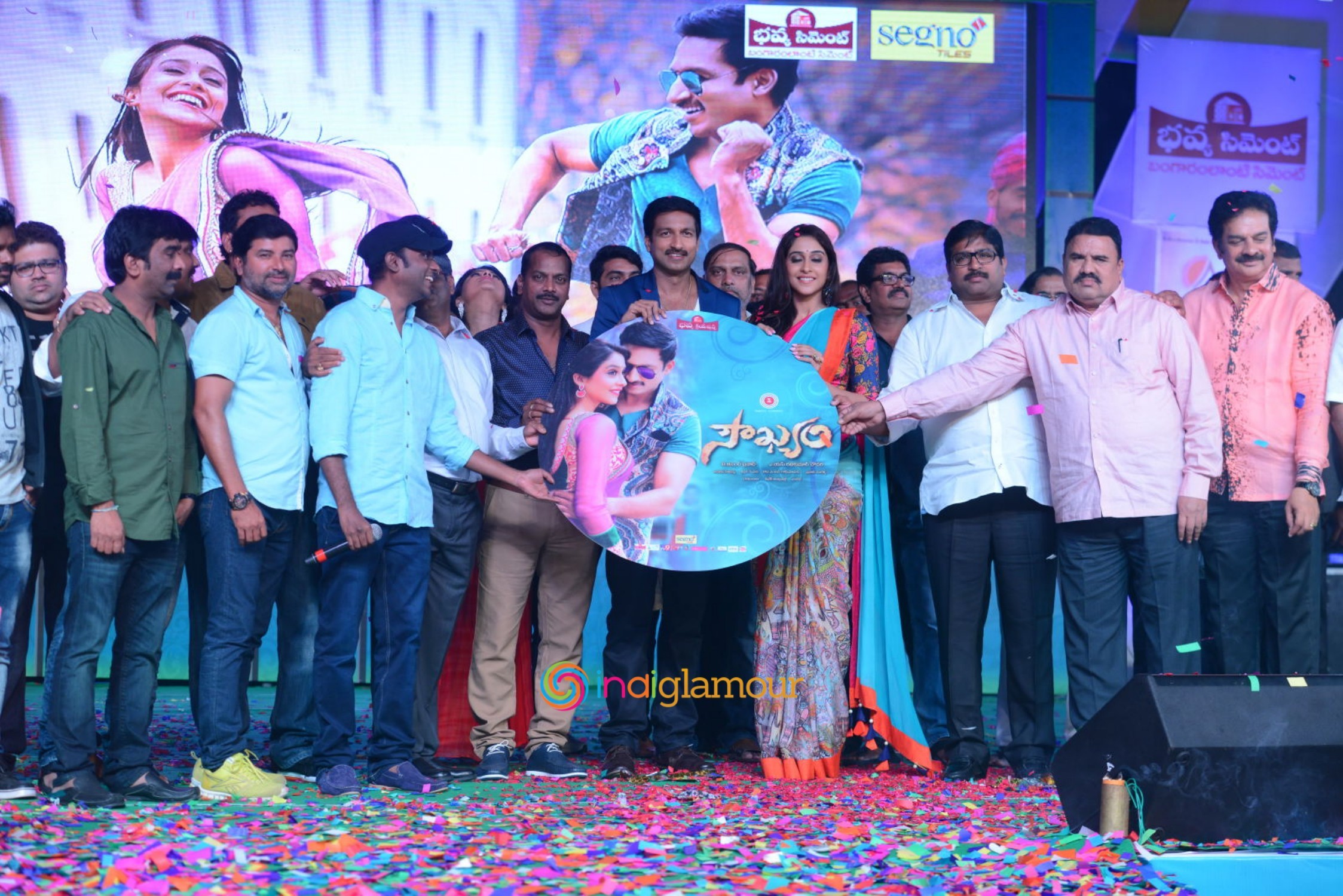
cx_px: 672
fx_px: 2612
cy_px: 448
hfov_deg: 28.8
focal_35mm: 70
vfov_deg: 19.5
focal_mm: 70
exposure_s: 1/160
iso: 800
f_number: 7.1
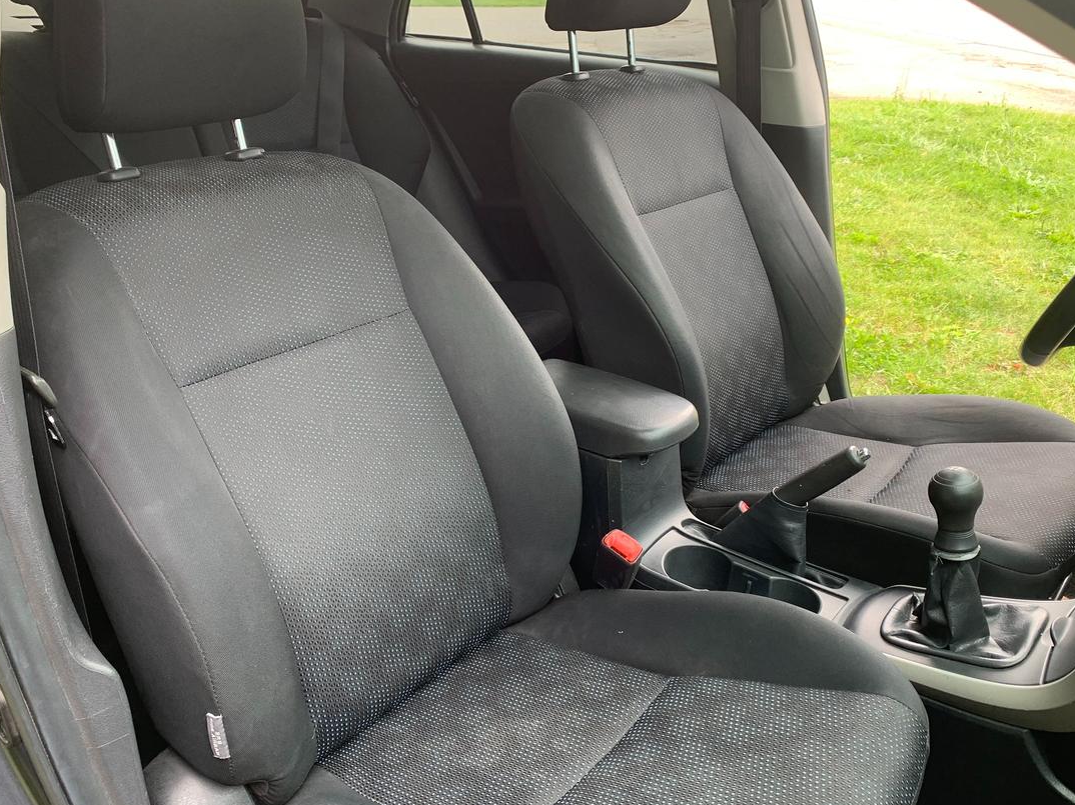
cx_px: 550
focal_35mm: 31
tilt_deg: -25.8
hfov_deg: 58.4
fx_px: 962
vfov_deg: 45.4
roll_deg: +0.7
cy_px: 396
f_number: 1.8
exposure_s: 1/122
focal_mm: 4.25
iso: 32
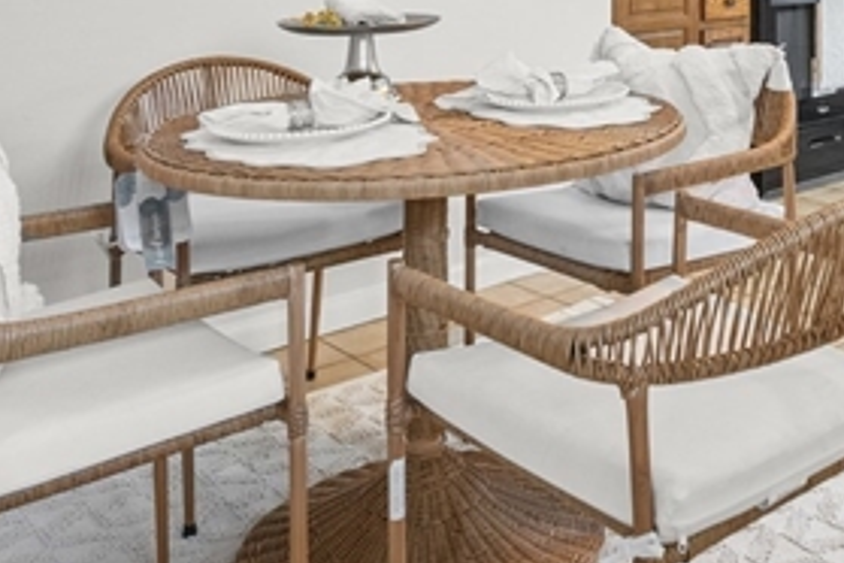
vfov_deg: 28.9
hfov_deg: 42.8
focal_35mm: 44
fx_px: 1031
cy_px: 26
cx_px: 653
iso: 1600
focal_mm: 12
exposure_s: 1/20
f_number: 5.6
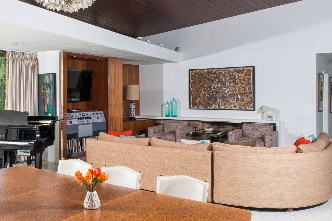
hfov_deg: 52.0
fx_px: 332
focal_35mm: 36
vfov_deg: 36.6
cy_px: 141
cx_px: 107
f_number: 22
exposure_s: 1/80
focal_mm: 24
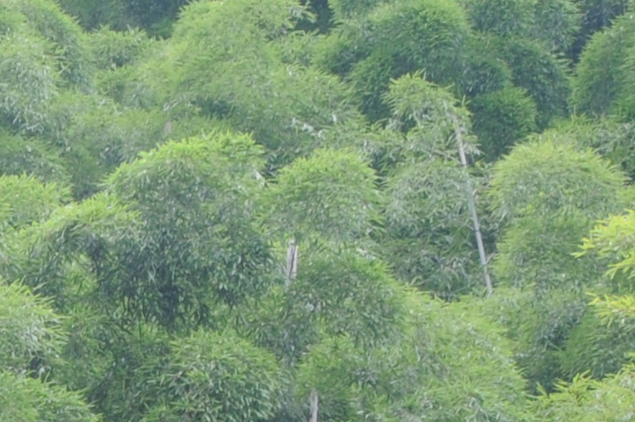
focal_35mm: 290
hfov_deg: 7.0
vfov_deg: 4.6
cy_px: 1053
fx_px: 5105
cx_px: -448
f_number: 8
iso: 200
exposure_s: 1/50
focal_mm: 35
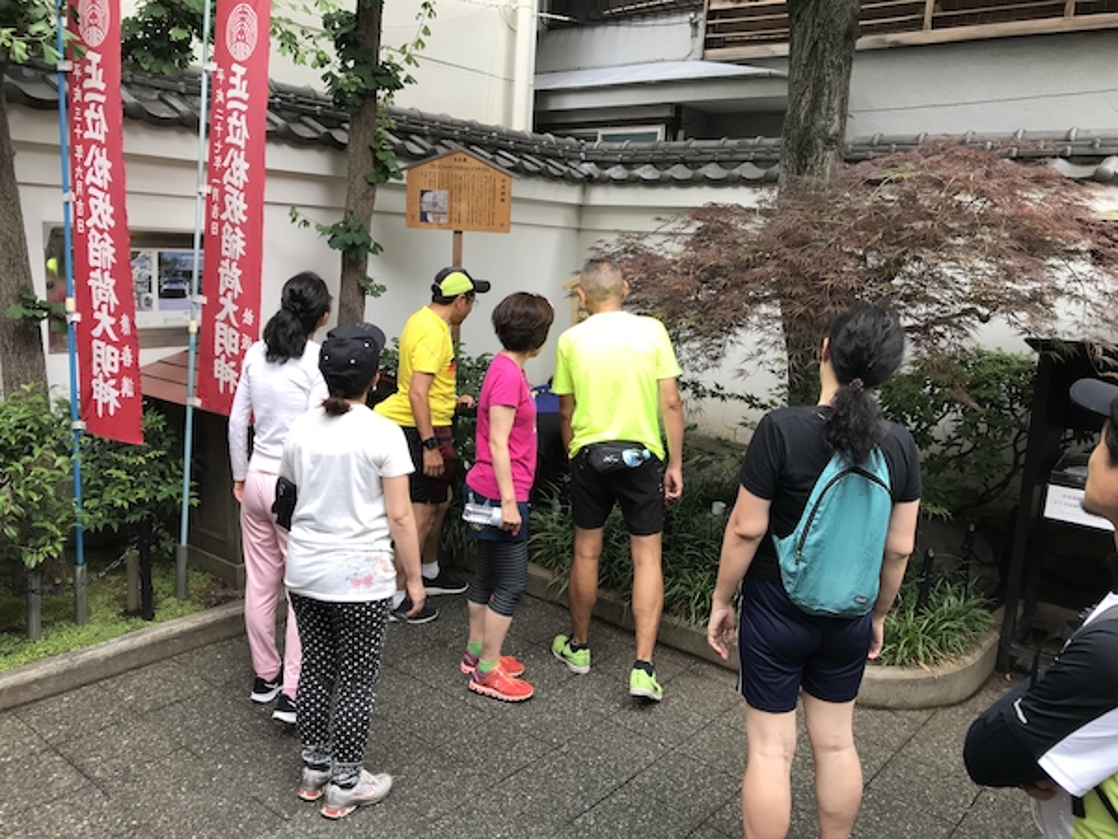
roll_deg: -3.1
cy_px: 420
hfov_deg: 63.4
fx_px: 904
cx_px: 559
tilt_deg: -11.2
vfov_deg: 49.7
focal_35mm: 28
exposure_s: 1/149
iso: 20
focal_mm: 3.99
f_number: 1.8
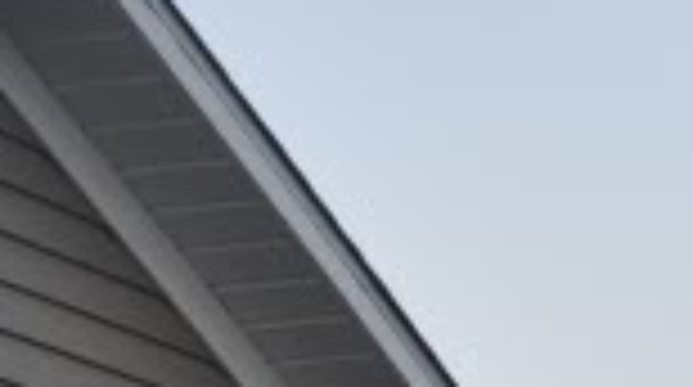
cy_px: 1184
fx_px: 4219
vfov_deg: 5.0
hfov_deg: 8.3
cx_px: 1850
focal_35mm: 230
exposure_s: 1/125
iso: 400
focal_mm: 22
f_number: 5.6
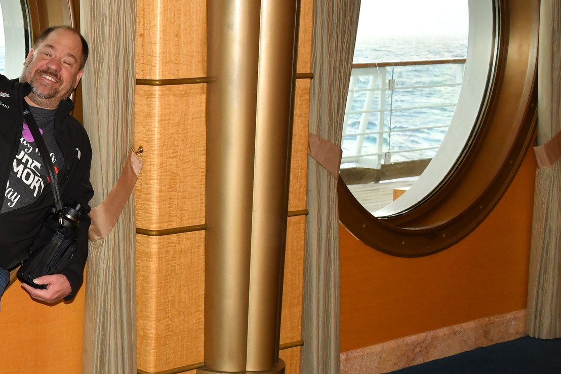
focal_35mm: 78
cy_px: 211
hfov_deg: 24.4
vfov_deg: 17.5
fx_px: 1215
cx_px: -46
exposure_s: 1/125
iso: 640
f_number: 5.6
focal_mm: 24
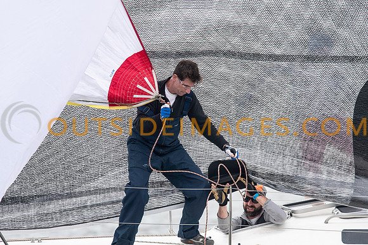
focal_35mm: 450
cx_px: 184
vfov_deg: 3.1
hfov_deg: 4.6
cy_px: 122
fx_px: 4601
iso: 400
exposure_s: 1/1600
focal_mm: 300
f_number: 5
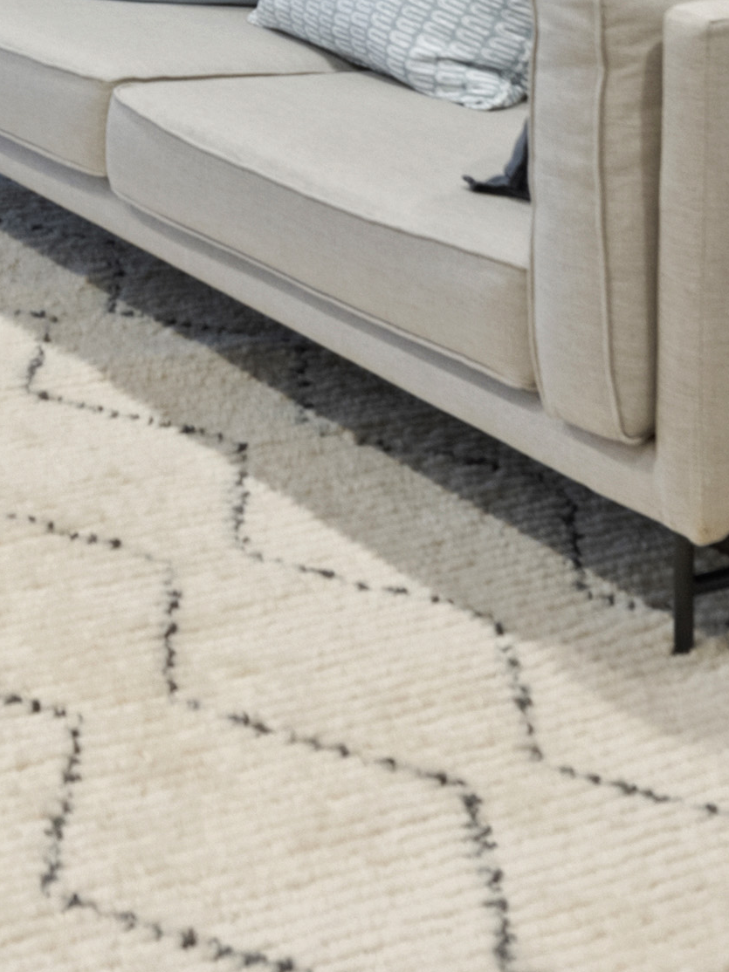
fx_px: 2500
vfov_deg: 19.3
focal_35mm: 89
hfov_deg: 15.9
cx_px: -162
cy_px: -477
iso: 250
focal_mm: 14
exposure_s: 1/2.5
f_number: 6.3
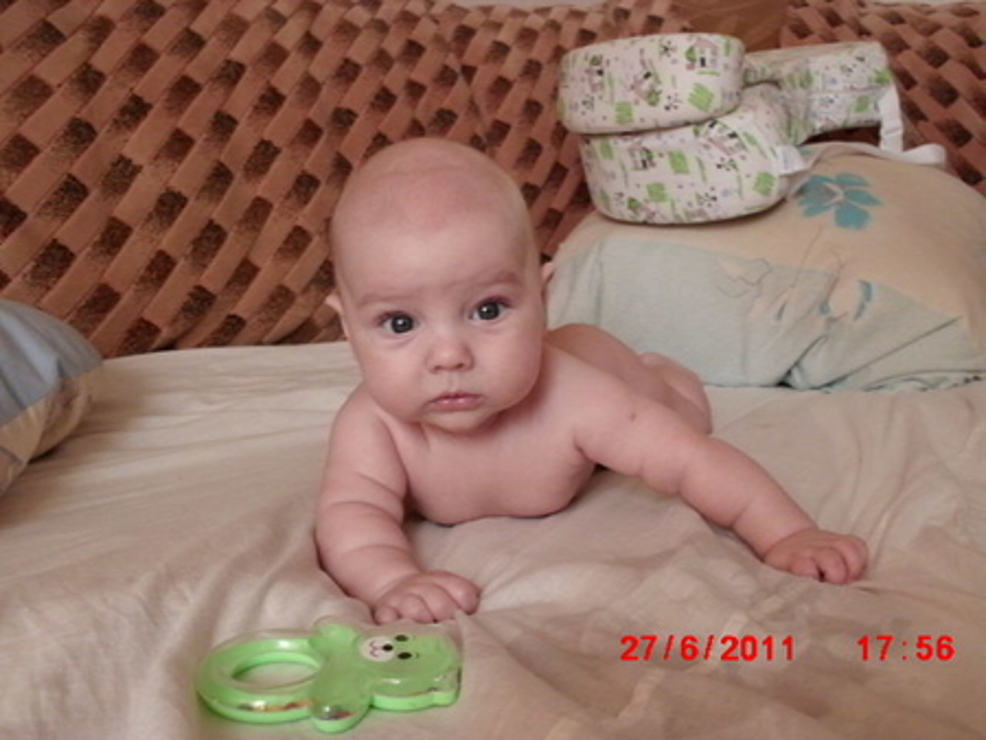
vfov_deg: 39.7
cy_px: 370
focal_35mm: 36
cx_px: 493
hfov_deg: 51.3
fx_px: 1026
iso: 200
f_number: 2.9
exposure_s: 1/80
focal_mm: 6.3
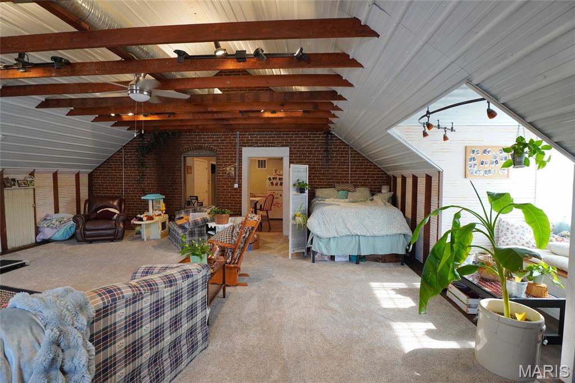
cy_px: 192
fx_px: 263
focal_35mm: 16
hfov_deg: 95.0
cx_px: 288
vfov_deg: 72.0
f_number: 4
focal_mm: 11
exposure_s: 1/160
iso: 1000
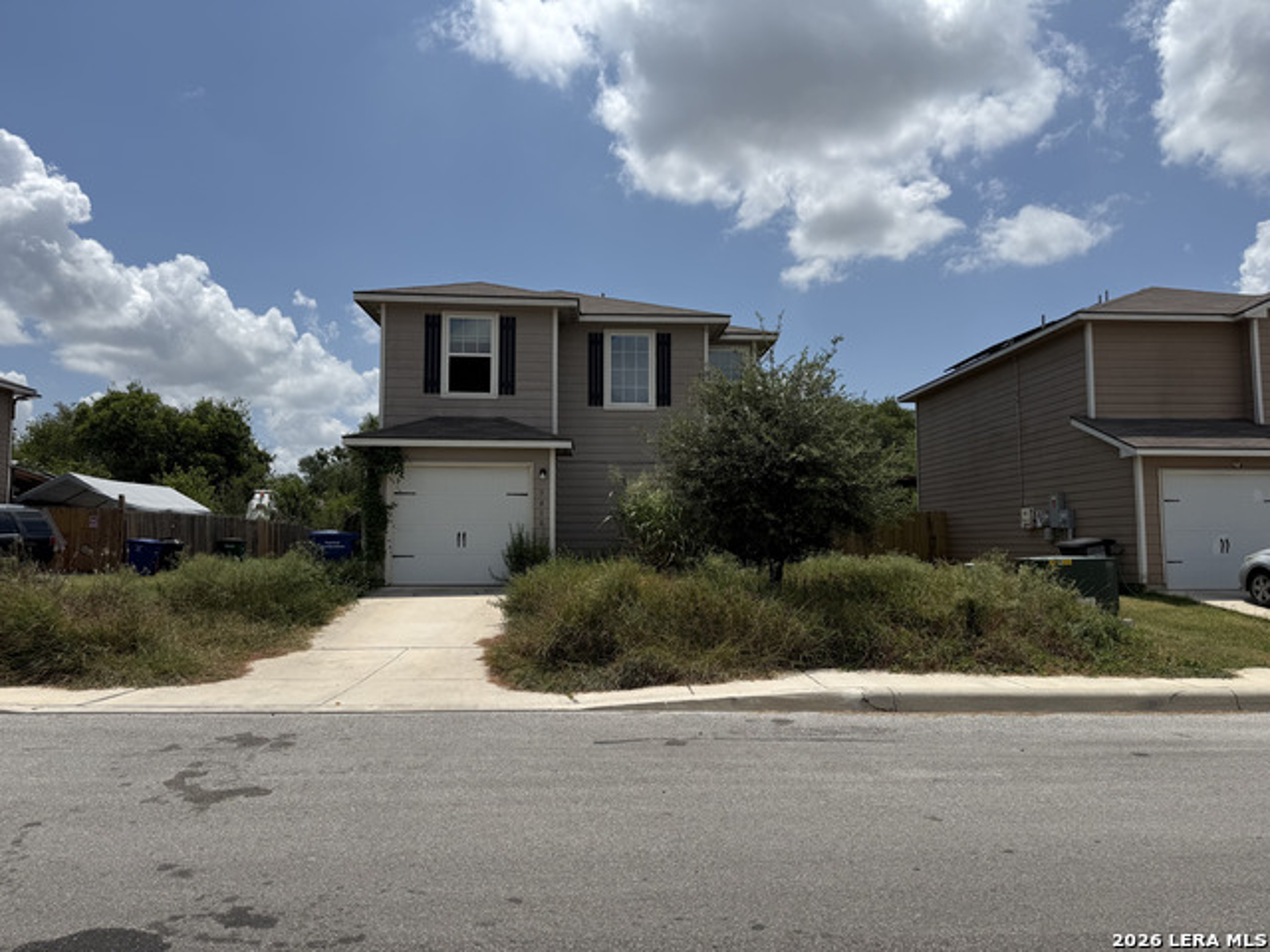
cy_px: 476
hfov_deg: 71.6
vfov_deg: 56.8
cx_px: 635
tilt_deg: +3.8
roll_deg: +0.1
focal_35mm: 24
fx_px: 881
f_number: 1.78
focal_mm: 6.76
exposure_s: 1/10309
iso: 80
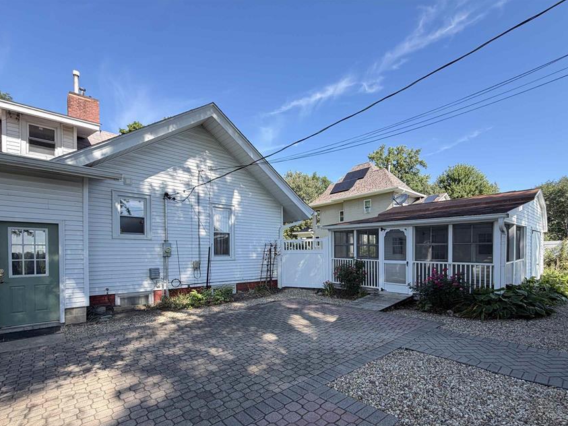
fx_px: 279
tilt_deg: -0.8
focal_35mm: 17
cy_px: 257
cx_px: 298
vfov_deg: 73.8
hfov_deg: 91.0
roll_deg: -0.3
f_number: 2.2
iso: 40
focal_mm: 2.22
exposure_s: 1/167
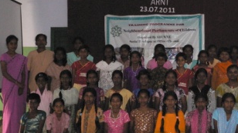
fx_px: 410
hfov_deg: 32.2
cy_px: 72
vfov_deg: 18.5
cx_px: 153
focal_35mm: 65
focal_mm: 6.8
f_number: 3.1
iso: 400
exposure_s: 1/60
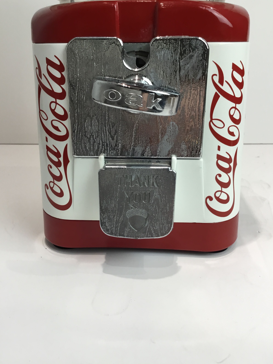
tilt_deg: -21.2
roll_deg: +0.8
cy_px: 176
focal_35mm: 32
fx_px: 336
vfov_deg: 56.8
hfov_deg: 44.2
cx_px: 137
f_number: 2.4
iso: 25
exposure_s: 1/33
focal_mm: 3.3
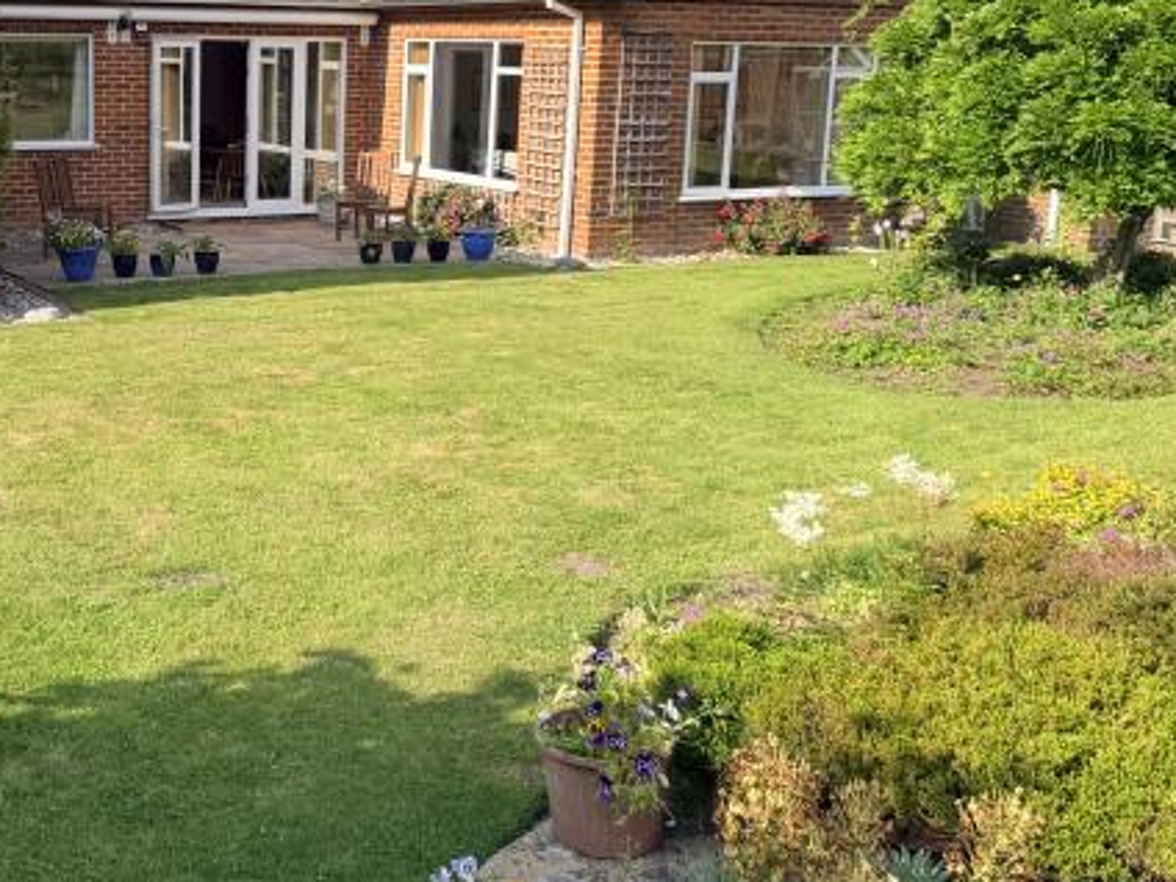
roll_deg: -0.5
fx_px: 1970
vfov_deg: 25.2
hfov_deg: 32.3
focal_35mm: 58
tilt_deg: -11.8
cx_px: 227
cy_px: 330
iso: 80
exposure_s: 1/2611
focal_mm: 6.76
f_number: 1.78
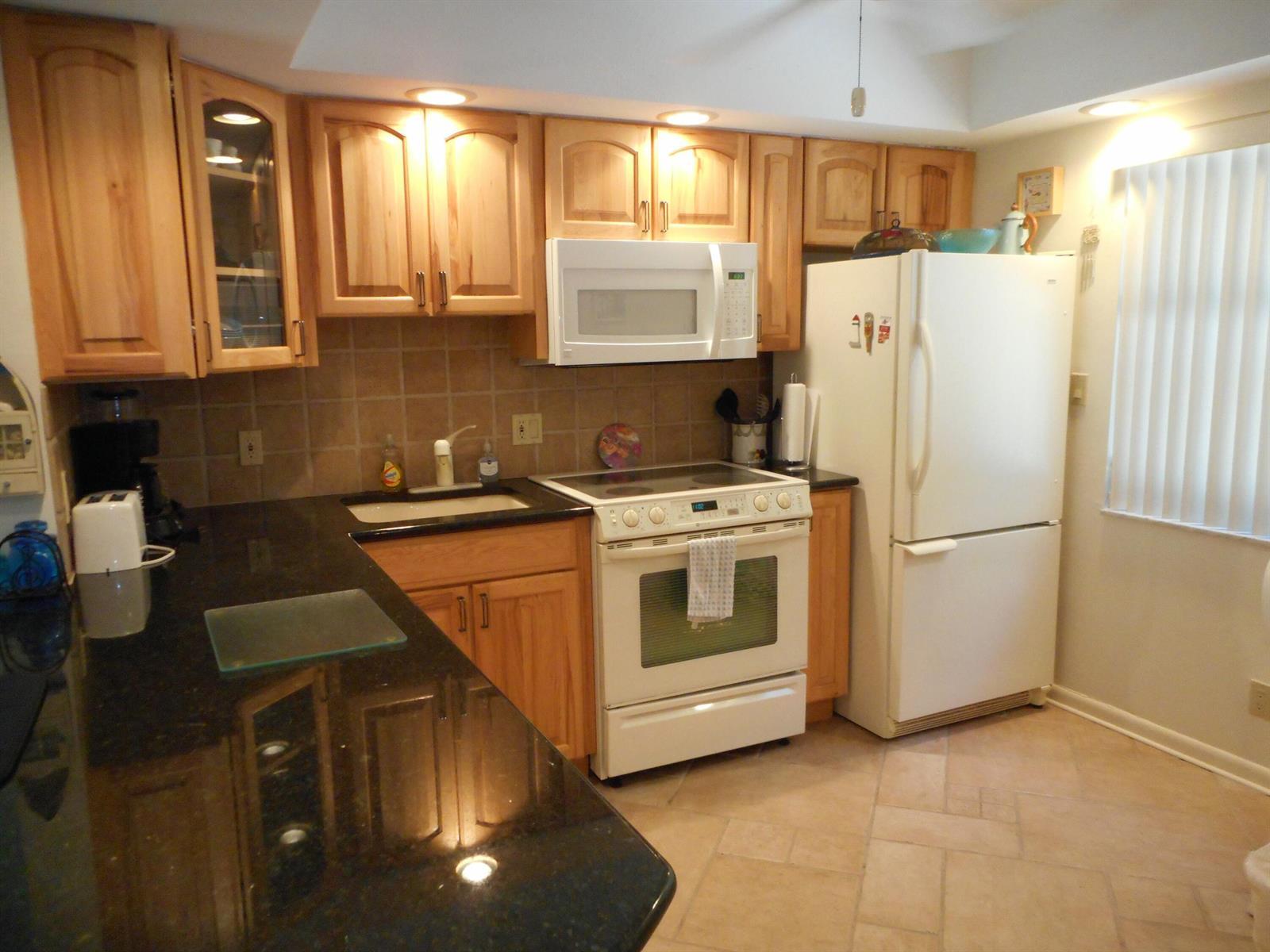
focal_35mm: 25
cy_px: 476
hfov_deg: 69.4
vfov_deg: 54.9
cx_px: 635
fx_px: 917
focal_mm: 4.5
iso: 476
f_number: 3.7
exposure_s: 1/25
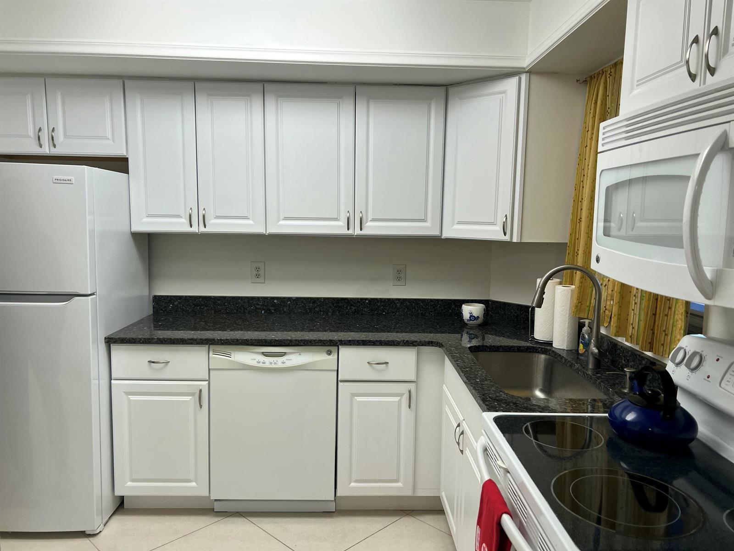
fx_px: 551
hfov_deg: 67.3
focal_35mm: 26
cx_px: 367
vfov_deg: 53.1
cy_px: 276
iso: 50
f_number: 1.5
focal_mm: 5.7
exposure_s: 1/120
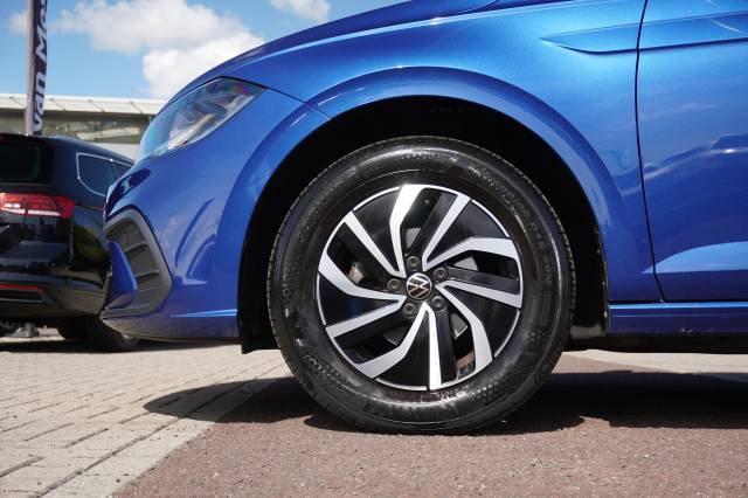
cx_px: 374
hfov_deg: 42.3
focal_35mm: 46
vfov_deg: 28.9
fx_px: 966
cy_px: 249
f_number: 5.6
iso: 100
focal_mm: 31
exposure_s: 1/200
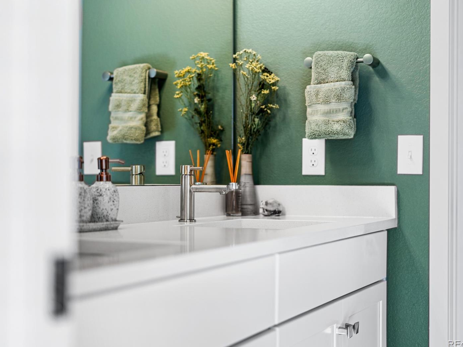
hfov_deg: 34.9
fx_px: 736
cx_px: 236
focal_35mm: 55
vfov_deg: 26.6
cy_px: 175
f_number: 1.8
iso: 200
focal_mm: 50
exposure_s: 1/125
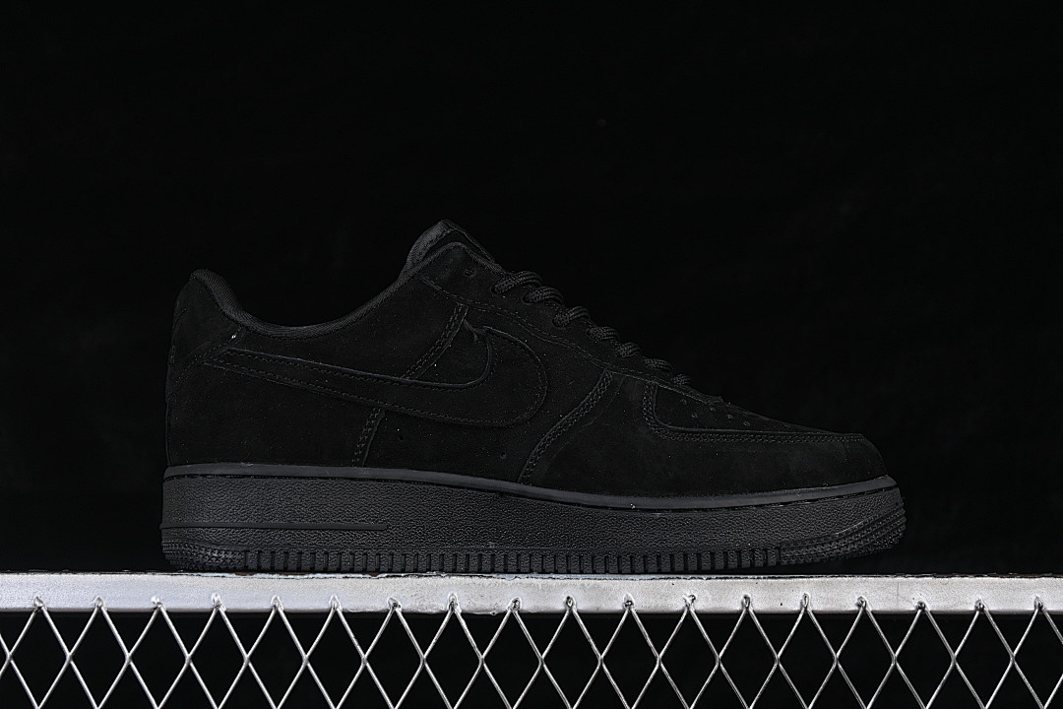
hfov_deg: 27.0
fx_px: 2214
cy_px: 354
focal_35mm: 75
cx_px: 532
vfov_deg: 18.2
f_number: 6.3
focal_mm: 50
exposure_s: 1/60
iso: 160
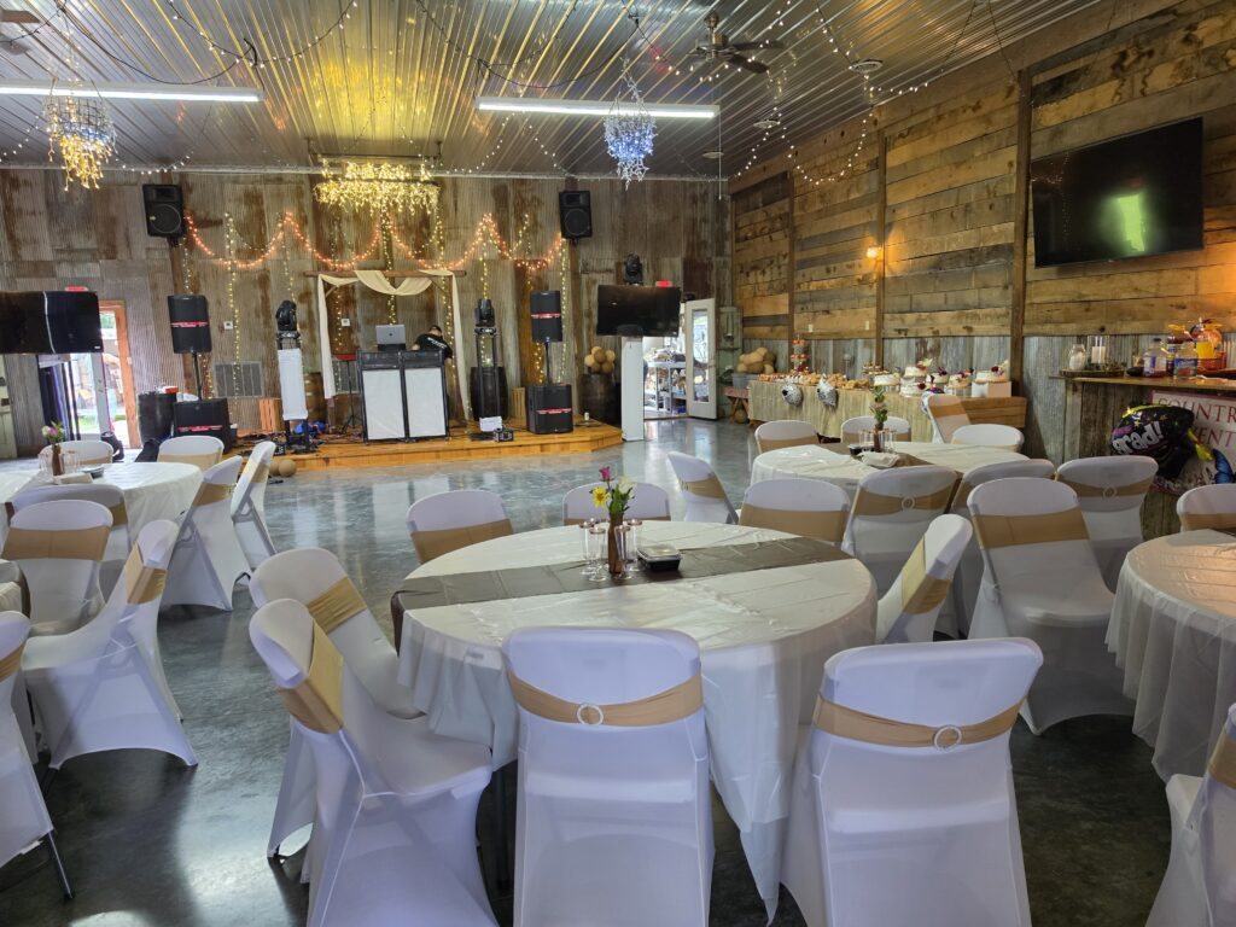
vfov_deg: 58.9
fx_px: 821
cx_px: 618
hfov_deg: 73.9
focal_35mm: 23
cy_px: 464
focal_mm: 6.5
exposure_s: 1/120
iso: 320
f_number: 1.4
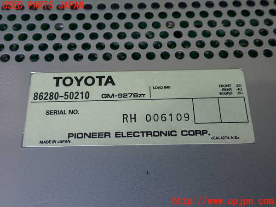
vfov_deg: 44.2
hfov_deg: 56.8
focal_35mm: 32
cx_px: 138
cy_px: 104
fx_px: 255
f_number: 2.4
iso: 200
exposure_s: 1/125
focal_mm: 5.79
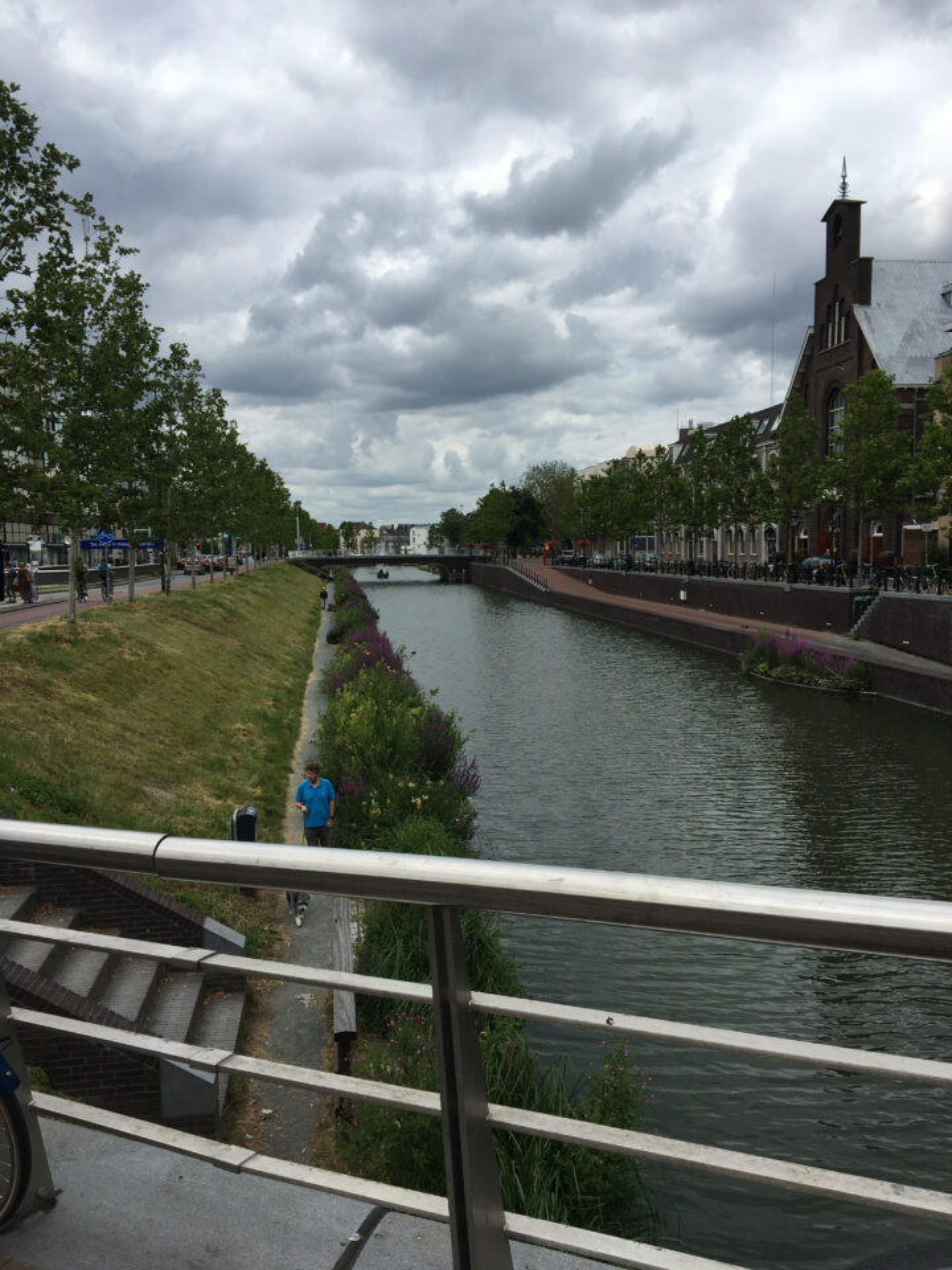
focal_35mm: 29
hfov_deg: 48.2
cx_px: 476
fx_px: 1063
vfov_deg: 61.7
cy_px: 635
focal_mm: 4.15
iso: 25
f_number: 2.2
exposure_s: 1/1451
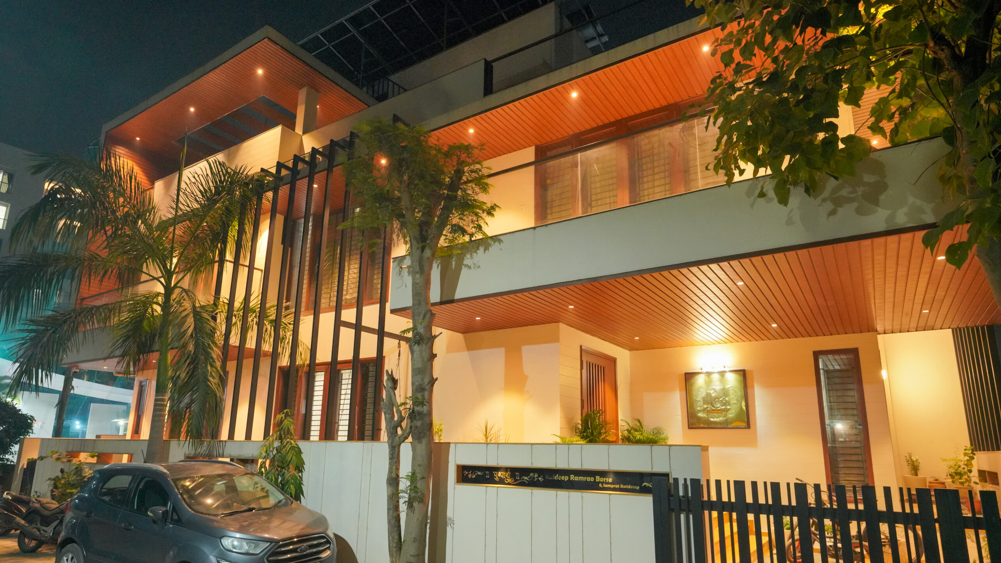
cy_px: 317
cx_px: 500
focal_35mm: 21
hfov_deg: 83.0
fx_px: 566
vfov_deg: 52.8
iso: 4000
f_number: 7.1
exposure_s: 1/15
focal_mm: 20.3
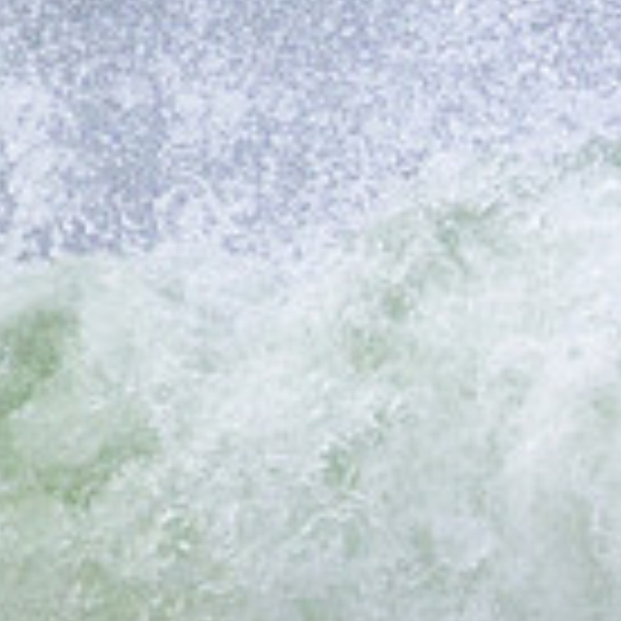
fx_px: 58109
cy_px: 605
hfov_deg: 0.6
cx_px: 1287
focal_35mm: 2863
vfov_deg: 0.6
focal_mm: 800
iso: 1800
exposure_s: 1/2000
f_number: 11
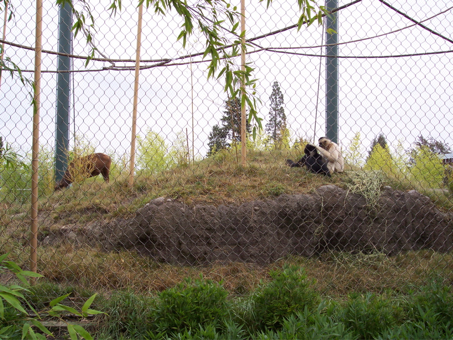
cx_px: 226
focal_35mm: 38
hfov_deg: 49.0
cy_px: 170
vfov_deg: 37.7
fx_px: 497
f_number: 4.8
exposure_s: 1/350
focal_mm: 8
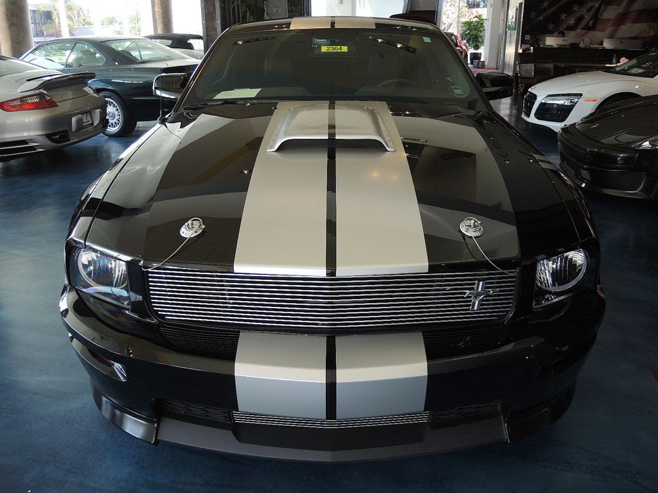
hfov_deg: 63.4
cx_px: 329
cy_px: 246
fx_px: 532
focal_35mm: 28
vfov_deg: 49.7
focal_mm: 6
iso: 80
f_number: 2
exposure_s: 1/160
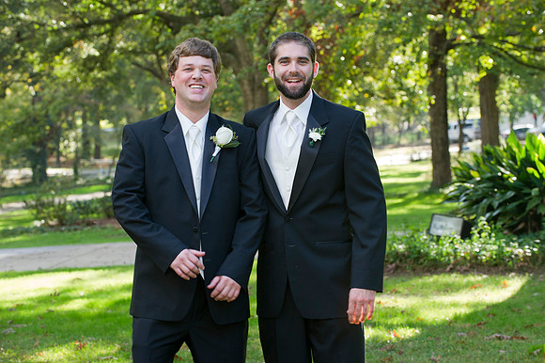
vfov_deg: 11.8
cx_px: 272
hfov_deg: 17.7
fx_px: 1755
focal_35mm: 116
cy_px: 182
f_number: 5.6
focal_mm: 116
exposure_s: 1/100
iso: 500
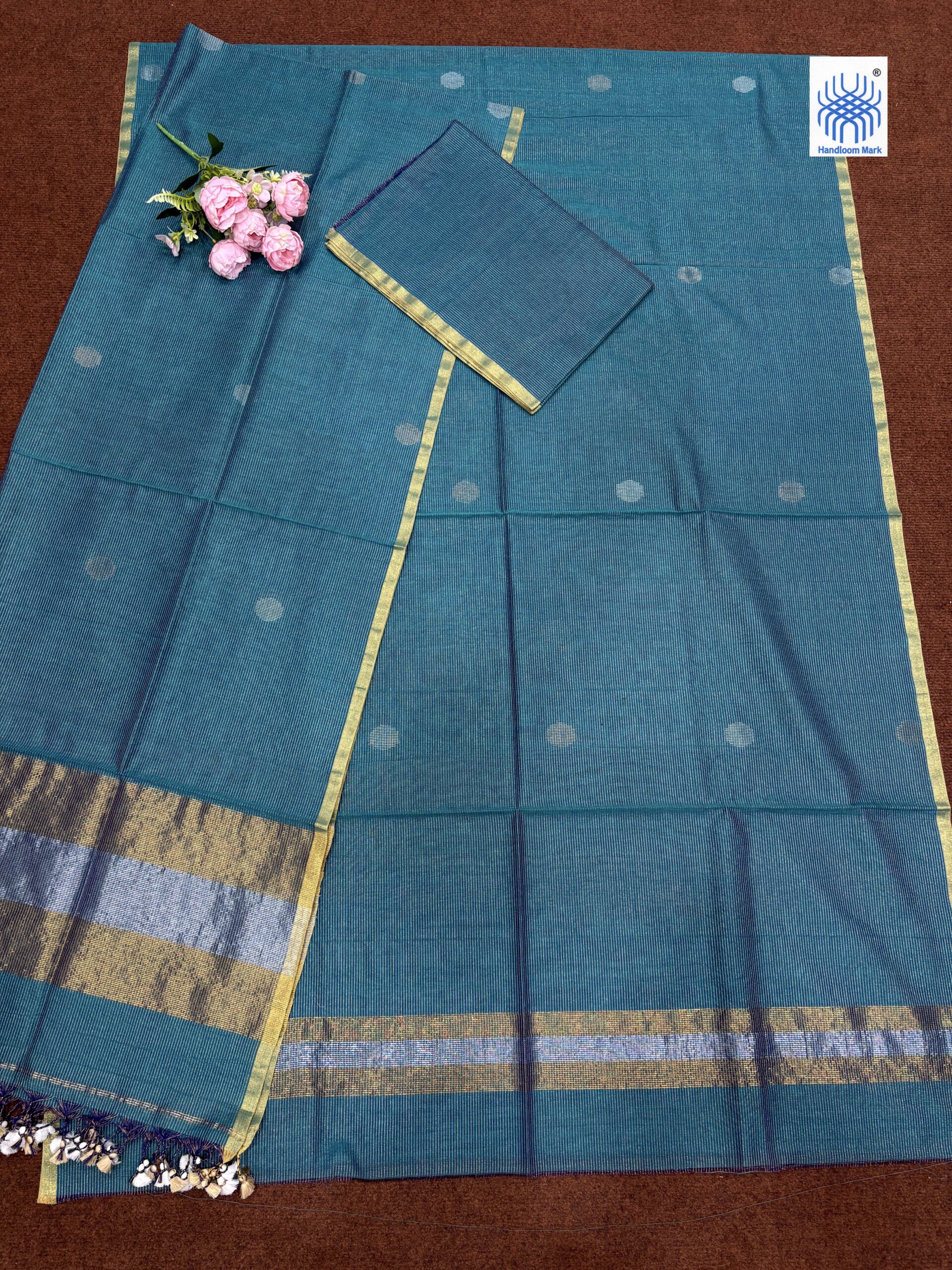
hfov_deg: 53.1
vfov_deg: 67.3
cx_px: 476
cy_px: 635
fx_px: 953
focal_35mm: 26
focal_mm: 5.96
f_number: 1.6
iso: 125
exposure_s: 1/50
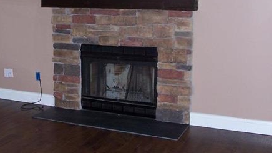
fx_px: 404
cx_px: 82
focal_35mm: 56
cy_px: 43
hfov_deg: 36.7
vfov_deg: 21.3
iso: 140
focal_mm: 6
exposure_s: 1/60
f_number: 2.8
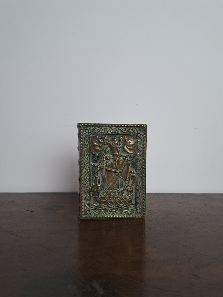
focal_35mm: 24
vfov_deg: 71.6
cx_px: 112
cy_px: 148
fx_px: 206
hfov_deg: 56.8
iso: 100
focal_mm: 5.23
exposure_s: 1/50
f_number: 1.8
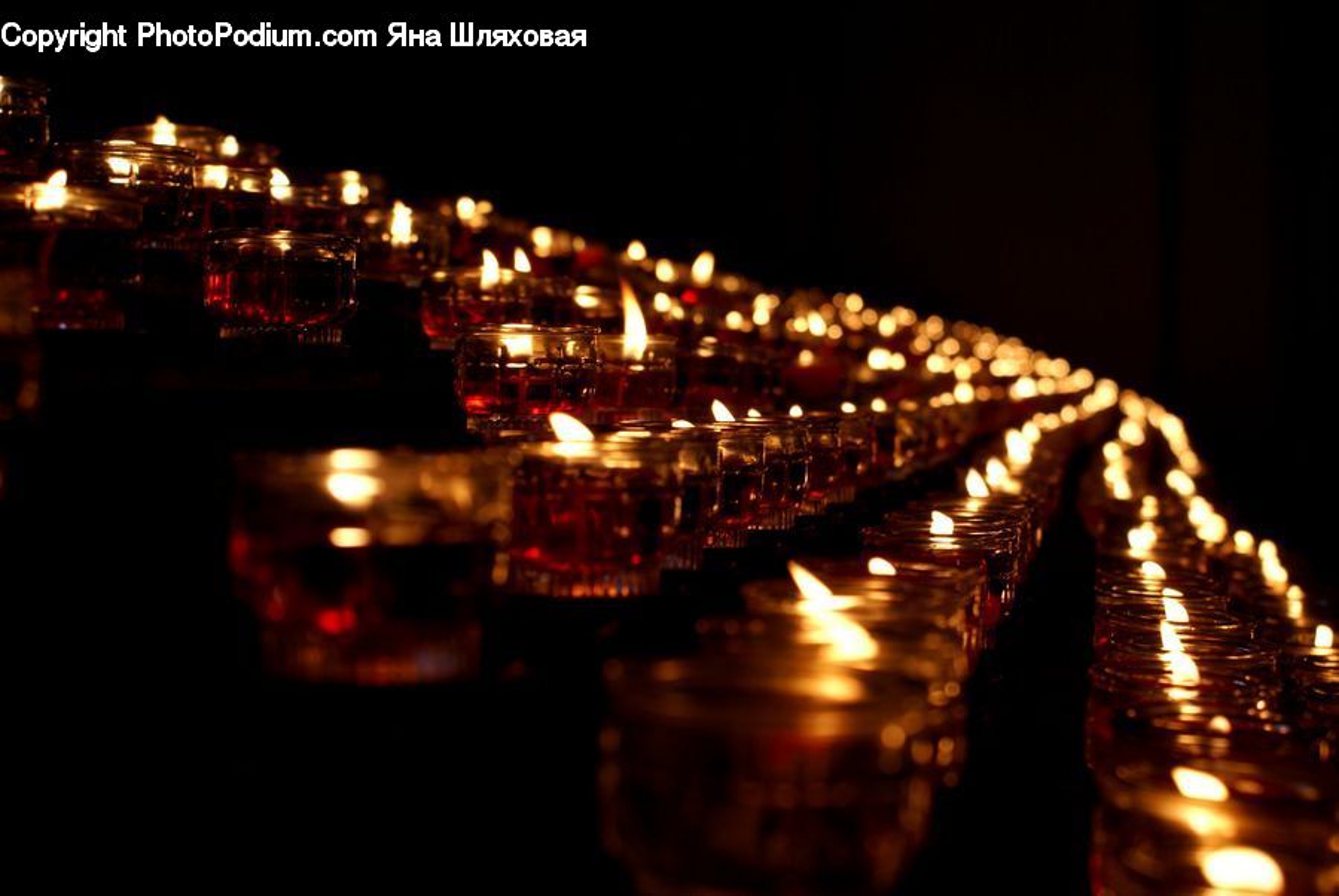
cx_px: 670
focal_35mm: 52
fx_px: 1955
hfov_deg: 37.8
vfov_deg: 25.8
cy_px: 448
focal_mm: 35
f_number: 5.6
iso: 200
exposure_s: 1/60
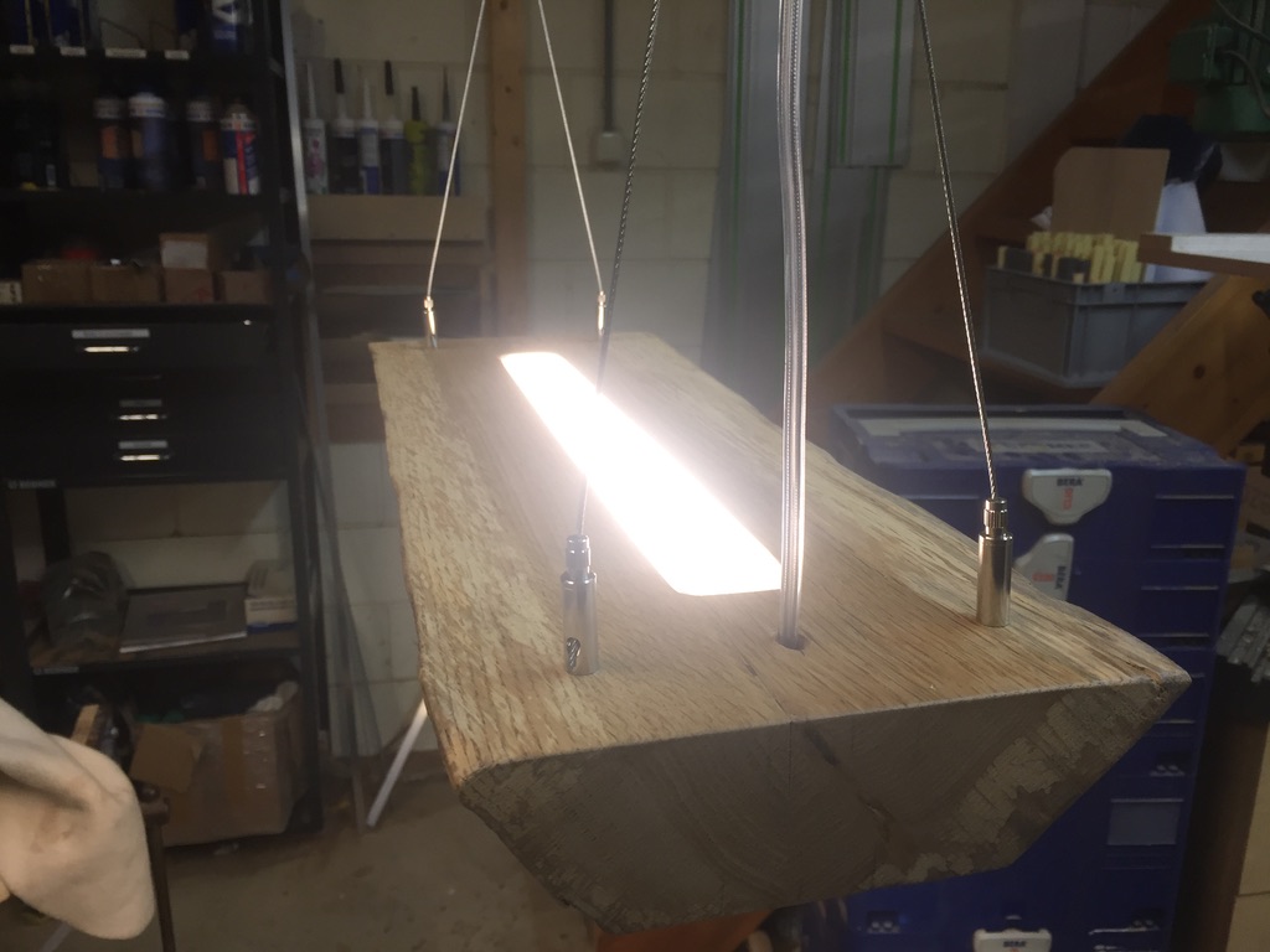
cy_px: 476
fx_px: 1064
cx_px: 635
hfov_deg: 61.7
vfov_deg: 48.2
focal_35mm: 29
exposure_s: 1/33
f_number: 2.2
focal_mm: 4.15
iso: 32
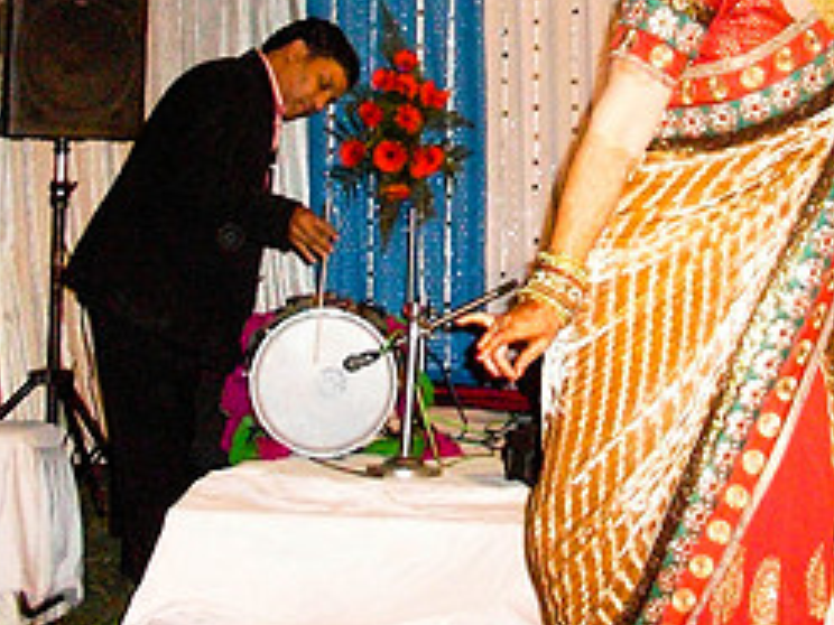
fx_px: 2144
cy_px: -82
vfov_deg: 16.1
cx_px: 841
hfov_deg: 21.2
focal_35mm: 89
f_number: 3
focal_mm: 6.3
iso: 400
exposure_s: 1/45
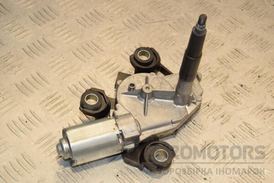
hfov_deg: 23.4
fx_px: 662
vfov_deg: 15.7
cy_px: 92
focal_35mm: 87
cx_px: 137
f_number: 8
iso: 800
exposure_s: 1/200
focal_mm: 58
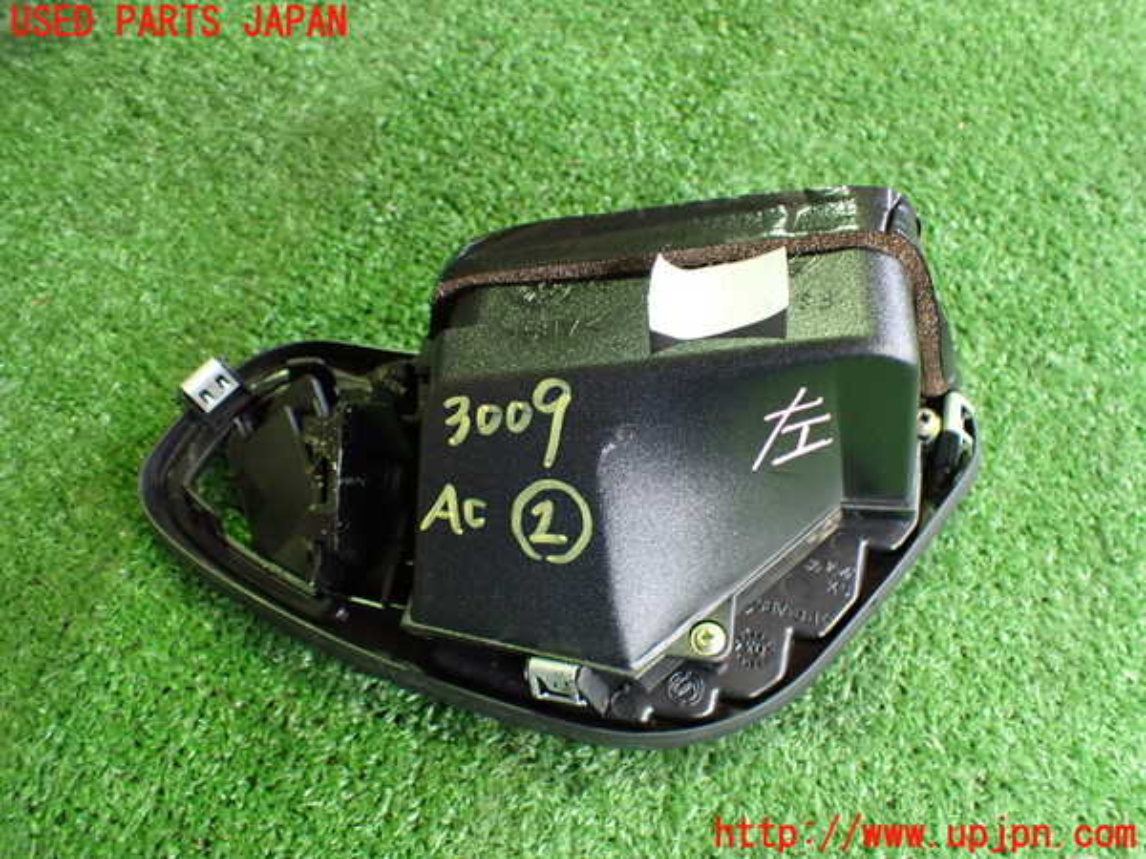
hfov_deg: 60.0
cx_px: 573
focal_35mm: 30
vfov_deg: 46.8
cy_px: 430
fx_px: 993
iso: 800
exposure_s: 1/50
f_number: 2.3
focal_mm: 5.4
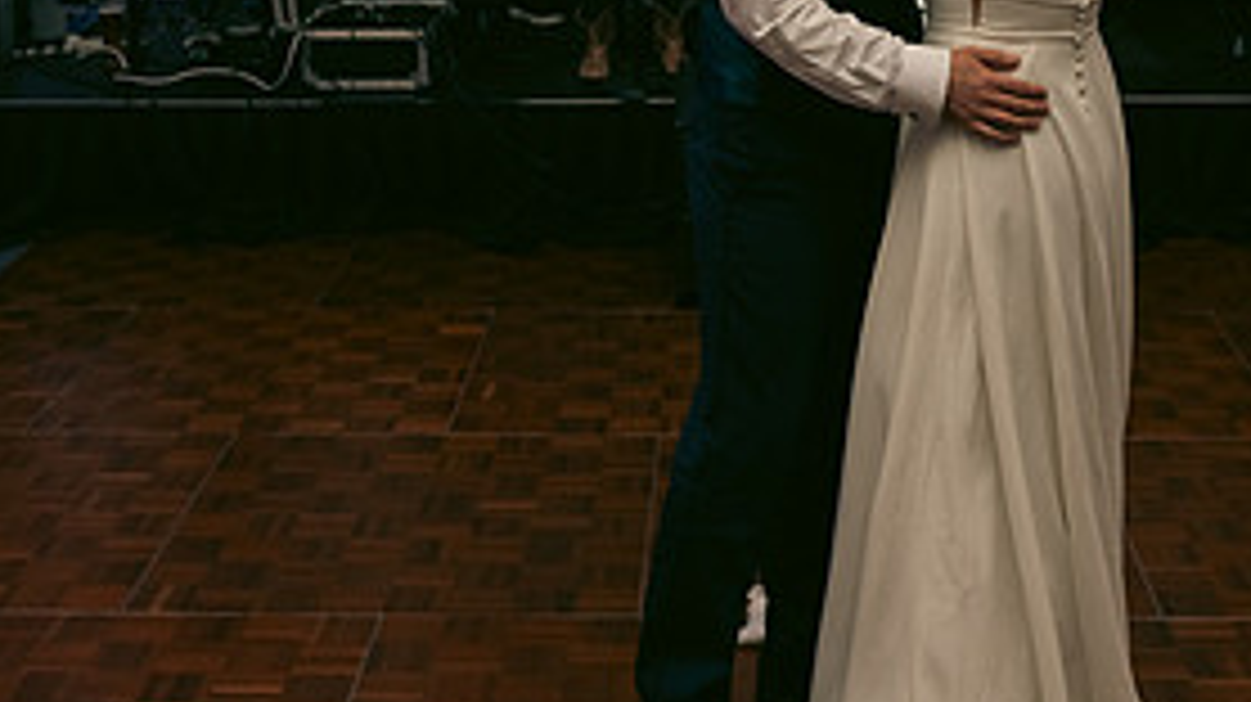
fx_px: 2321
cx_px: 720
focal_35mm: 70
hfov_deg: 30.1
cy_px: -56
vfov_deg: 16.7
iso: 1000
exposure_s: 1/160
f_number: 3.5
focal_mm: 32
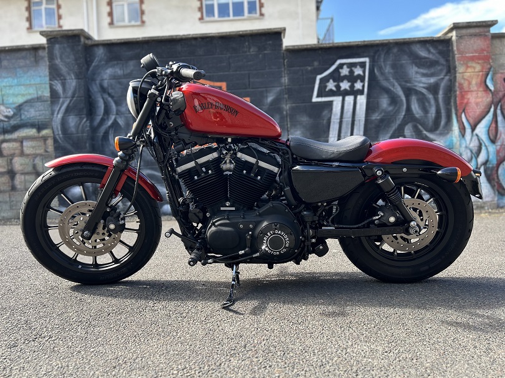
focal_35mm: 26
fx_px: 379
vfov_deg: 53.0
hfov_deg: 67.3
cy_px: 189
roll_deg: +3.4
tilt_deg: -1.5
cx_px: 252
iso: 50
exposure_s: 1/439
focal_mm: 5.7
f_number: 1.5
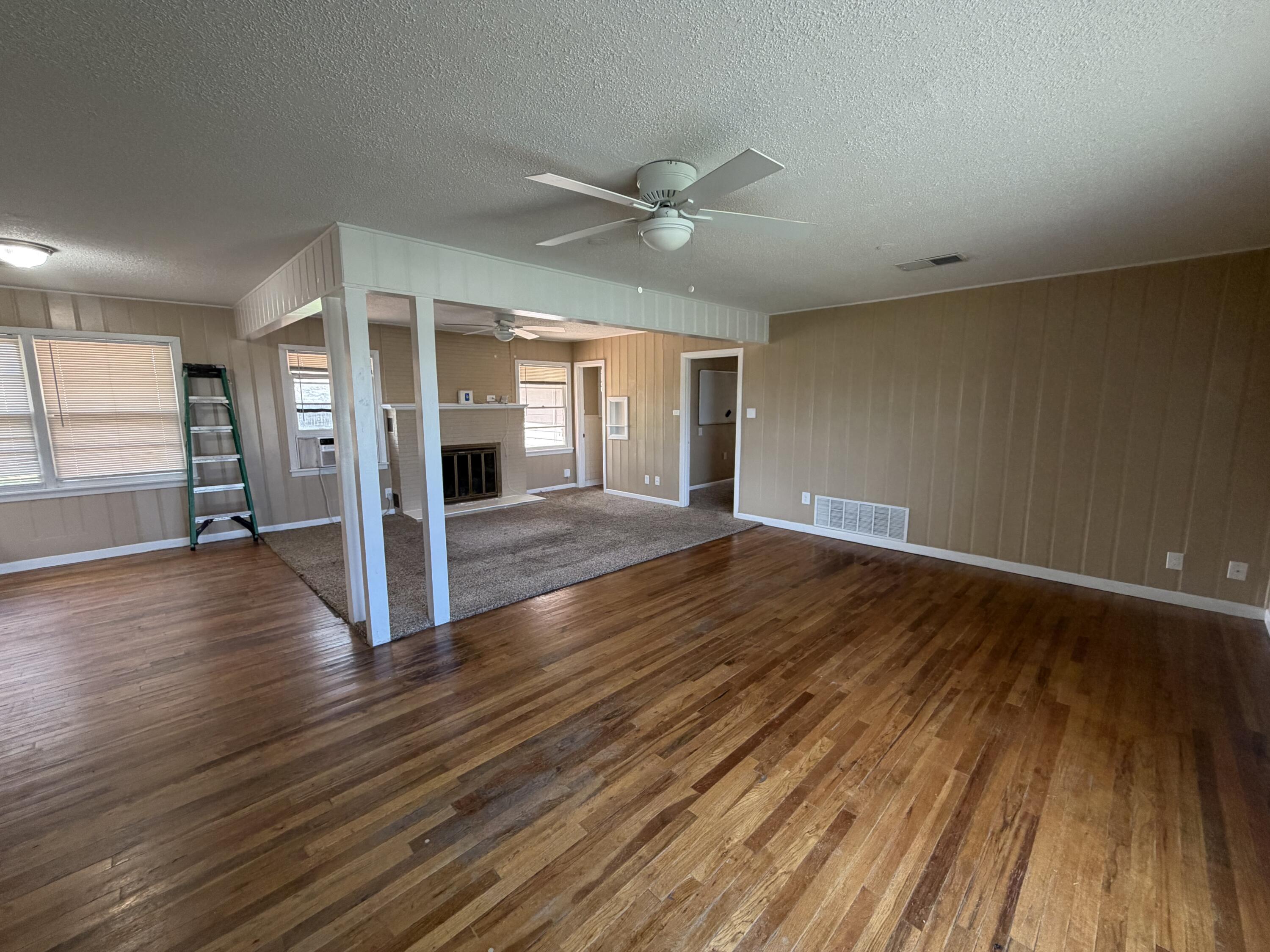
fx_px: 514
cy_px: 476
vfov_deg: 85.7
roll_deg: +0.7
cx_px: 635
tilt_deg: -8.2
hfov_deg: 102.1
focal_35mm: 14
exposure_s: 1/60
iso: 200
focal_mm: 2.22
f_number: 2.2
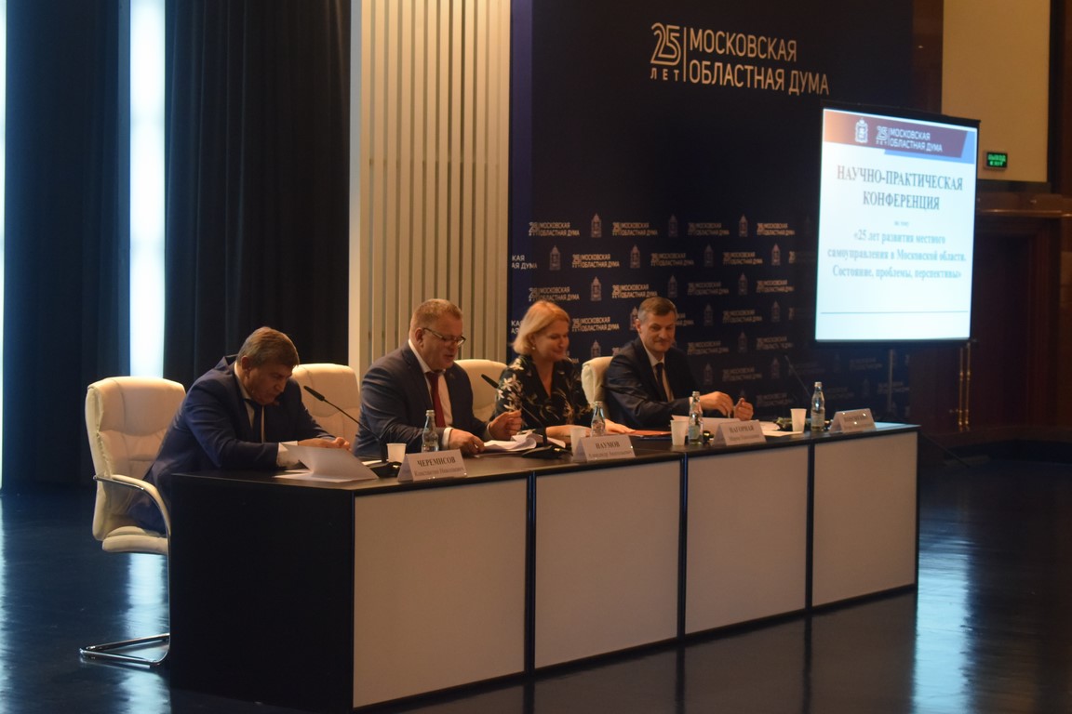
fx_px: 2456
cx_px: 536
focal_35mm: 82
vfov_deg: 16.6
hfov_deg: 24.6
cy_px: 357
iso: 2800
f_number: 5.6
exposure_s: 1/60
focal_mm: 55
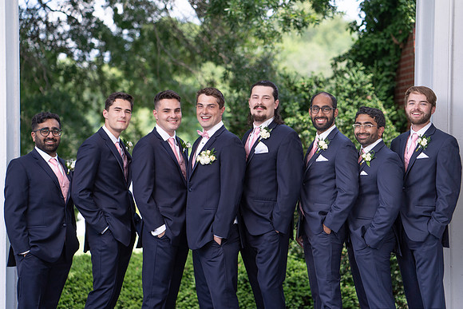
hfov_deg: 23.6
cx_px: 231
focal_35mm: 86
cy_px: 154
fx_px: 1108
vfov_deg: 15.9
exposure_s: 1/1000
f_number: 2.2
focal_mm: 85
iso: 100
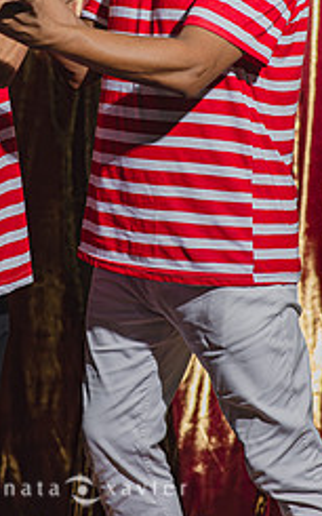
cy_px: 53
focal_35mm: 159
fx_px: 2234
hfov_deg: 8.2
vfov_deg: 13.1
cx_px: 77
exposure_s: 1/200
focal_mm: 85
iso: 125
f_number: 2.5
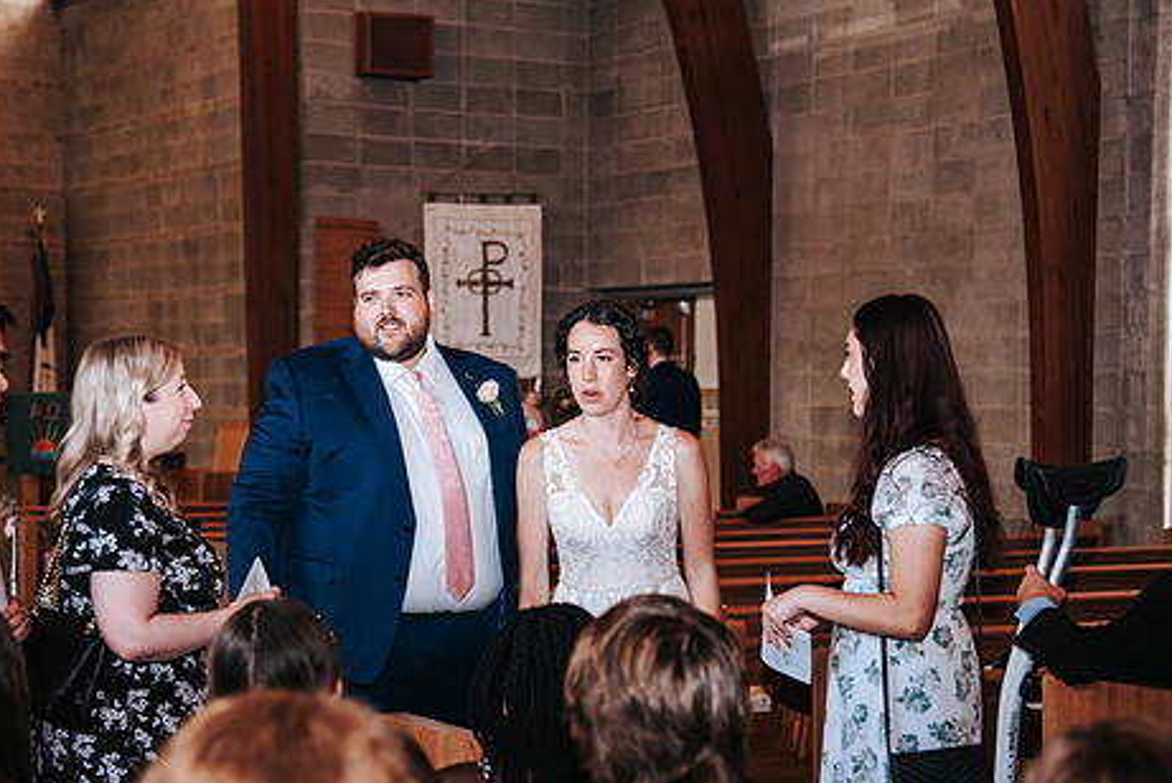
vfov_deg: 17.5
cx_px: 562
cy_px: 446
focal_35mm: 78
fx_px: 2541
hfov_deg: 26.0
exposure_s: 1/200
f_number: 4
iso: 1000
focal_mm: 62
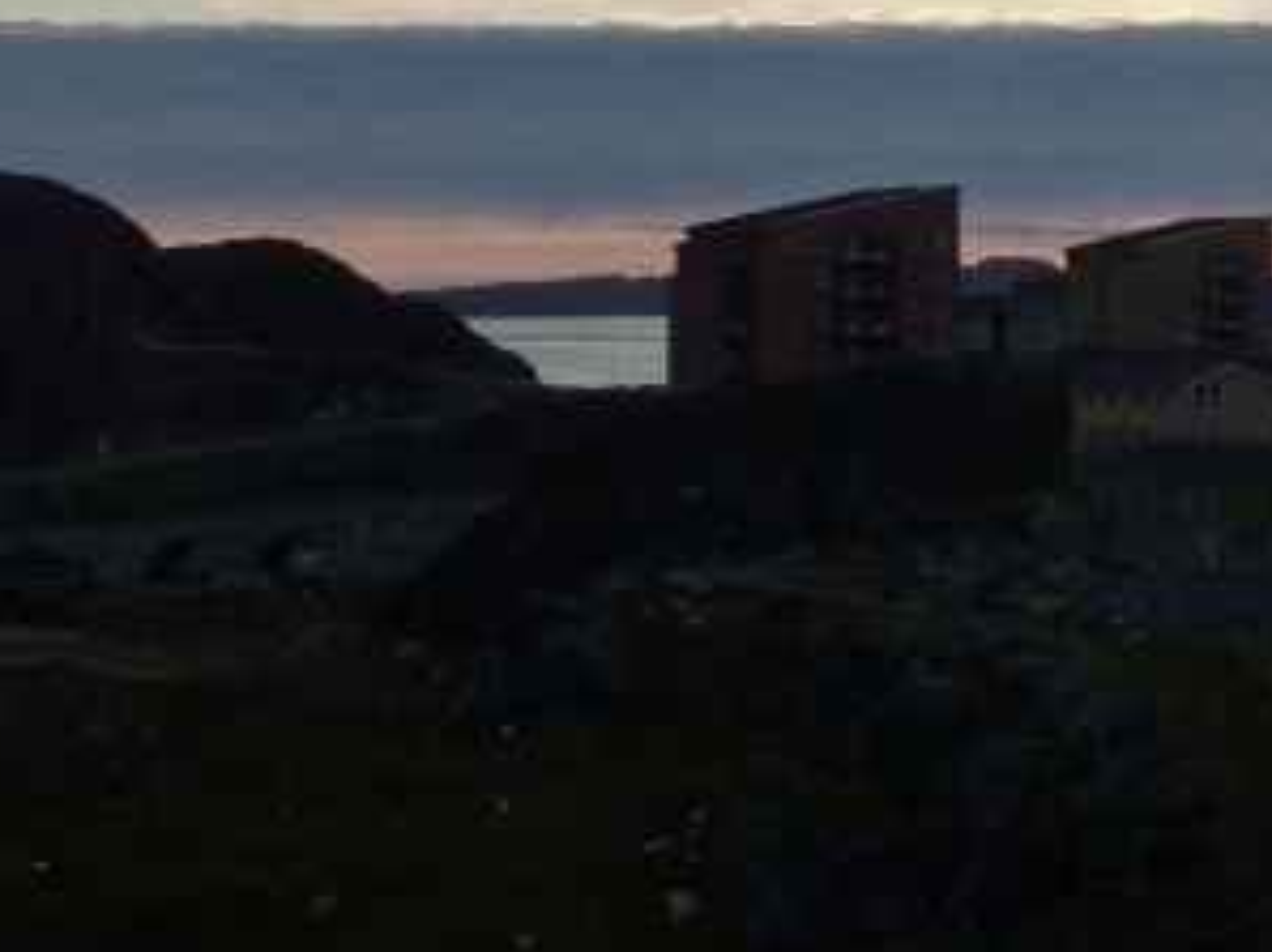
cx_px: 1088
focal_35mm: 94
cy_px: -179
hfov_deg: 20.5
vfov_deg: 15.2
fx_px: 3451
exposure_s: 1/500
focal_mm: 5.7
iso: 125
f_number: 4.5
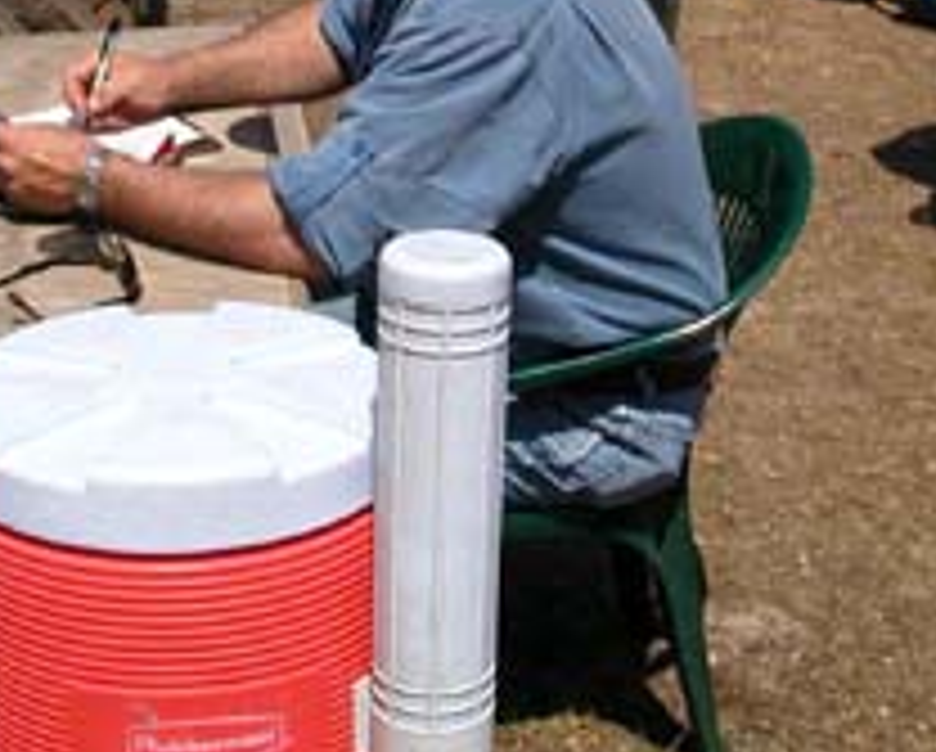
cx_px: 378
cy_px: 50
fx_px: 2164
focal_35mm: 78
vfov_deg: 19.3
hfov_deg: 24.4
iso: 100
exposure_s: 1/1057
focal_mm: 5.6
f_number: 4.5
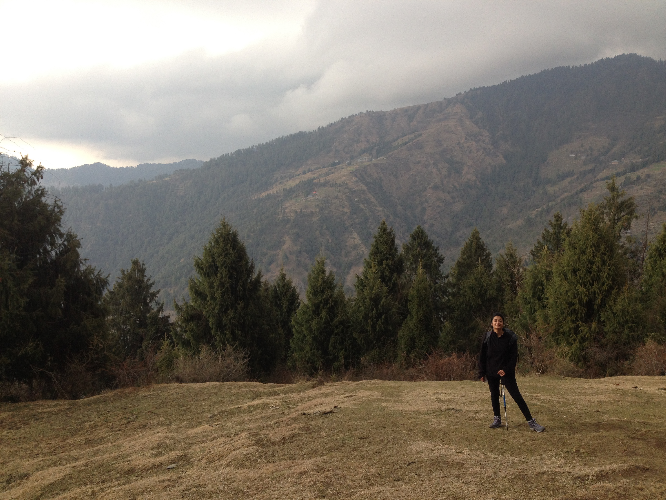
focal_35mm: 35
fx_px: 673
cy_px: 250
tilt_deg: -5.0
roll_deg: +0.4
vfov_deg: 40.7
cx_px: 333
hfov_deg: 52.6
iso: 64
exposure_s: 1/120
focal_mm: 4.28
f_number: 2.4
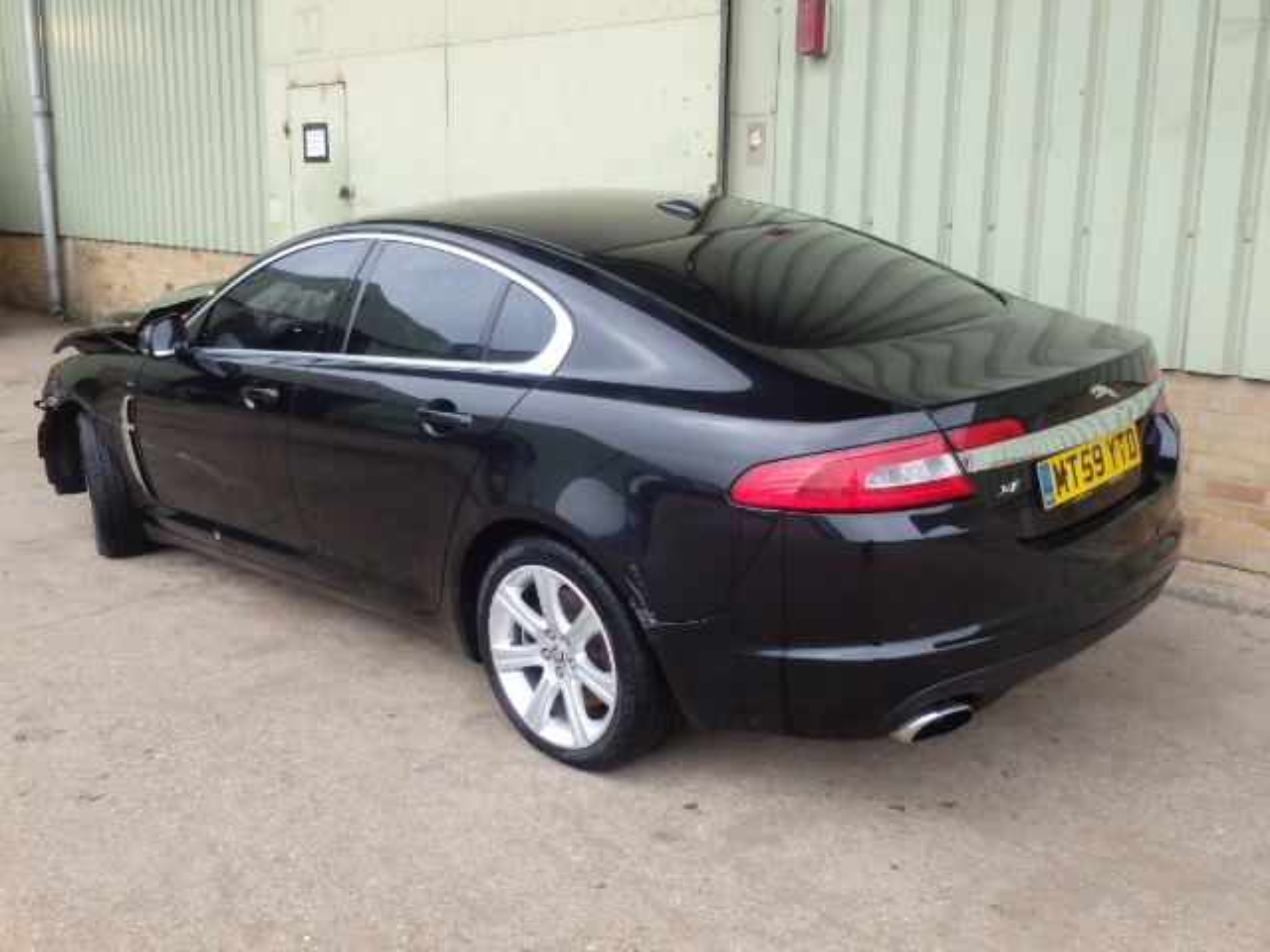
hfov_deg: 51.4
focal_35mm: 36
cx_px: 635
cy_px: 476
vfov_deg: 39.7
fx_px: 1321
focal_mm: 6.4
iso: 125
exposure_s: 1/80
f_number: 4.5
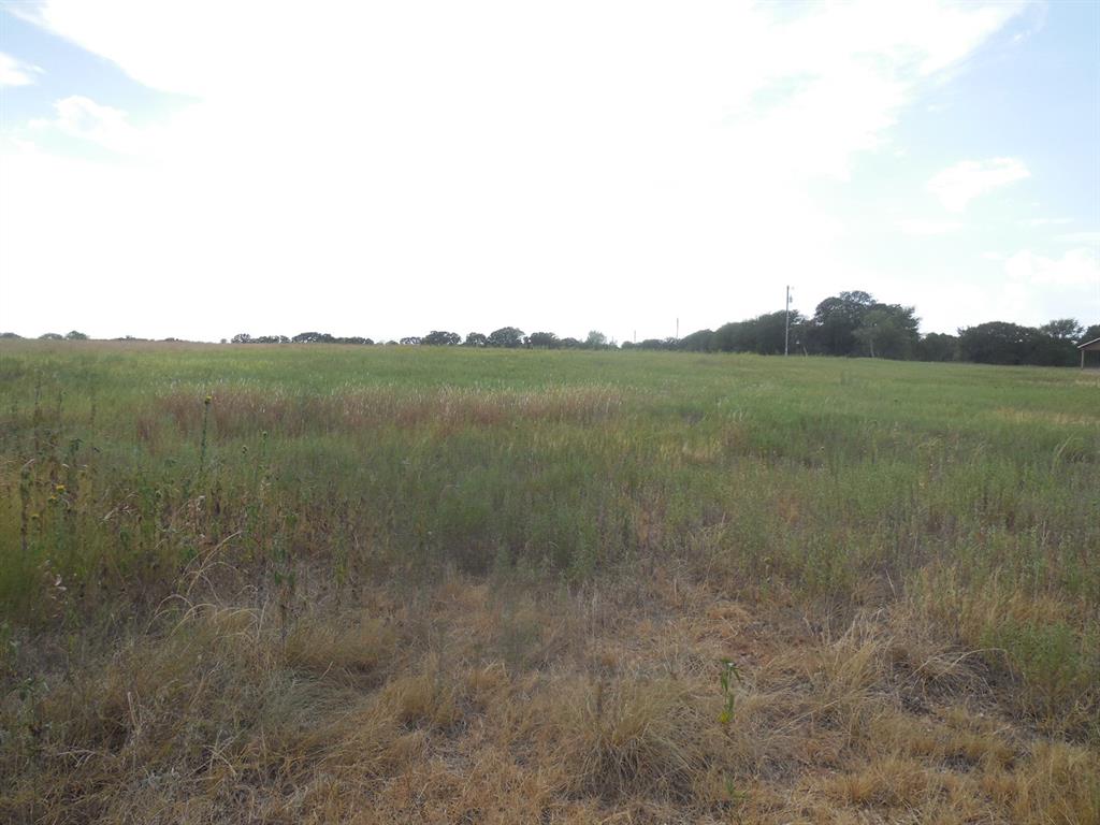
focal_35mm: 25
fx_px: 794
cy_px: 412
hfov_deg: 69.4
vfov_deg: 54.9
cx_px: 550
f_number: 3.1
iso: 125
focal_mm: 4.5
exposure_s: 1/800
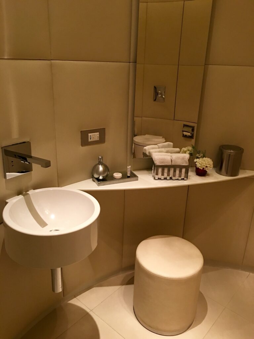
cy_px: 170
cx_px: 127
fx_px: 284
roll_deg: -1.1
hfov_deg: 48.2
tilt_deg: -19.3
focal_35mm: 29
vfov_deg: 61.7
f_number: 2.2
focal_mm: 4.15
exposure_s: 1/17
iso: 100
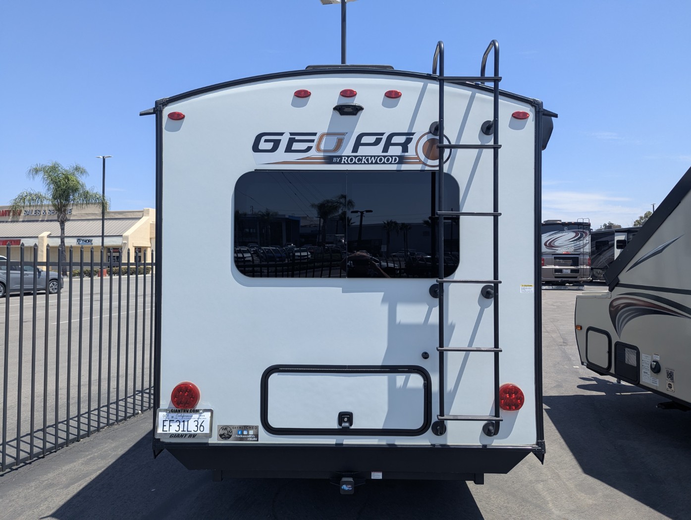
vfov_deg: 56.9
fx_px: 480
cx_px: 346
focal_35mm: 24
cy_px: 260
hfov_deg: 71.5
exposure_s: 1/1529
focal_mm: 6.81
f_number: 1.85
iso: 46
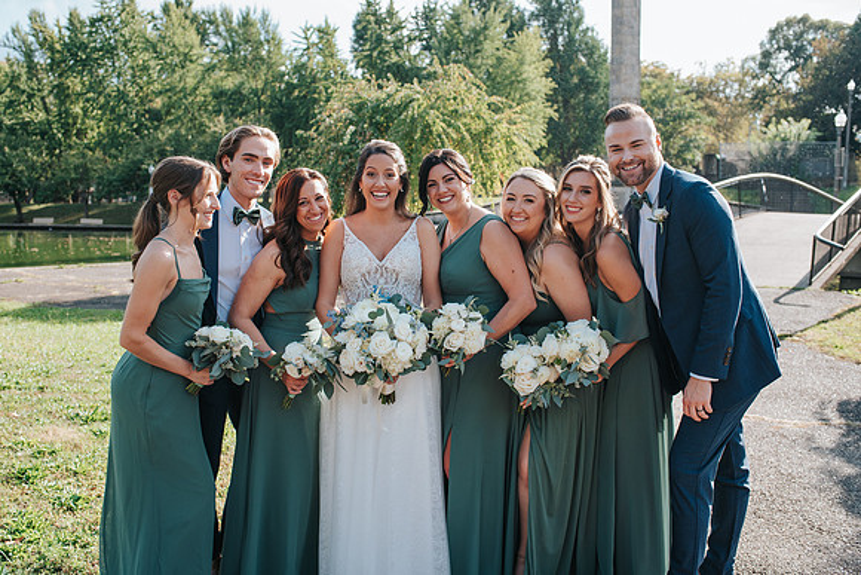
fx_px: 883
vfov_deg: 36.0
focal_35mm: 37
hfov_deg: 52.0
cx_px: 407
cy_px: 272
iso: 500
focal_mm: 35
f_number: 4
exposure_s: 1/1000
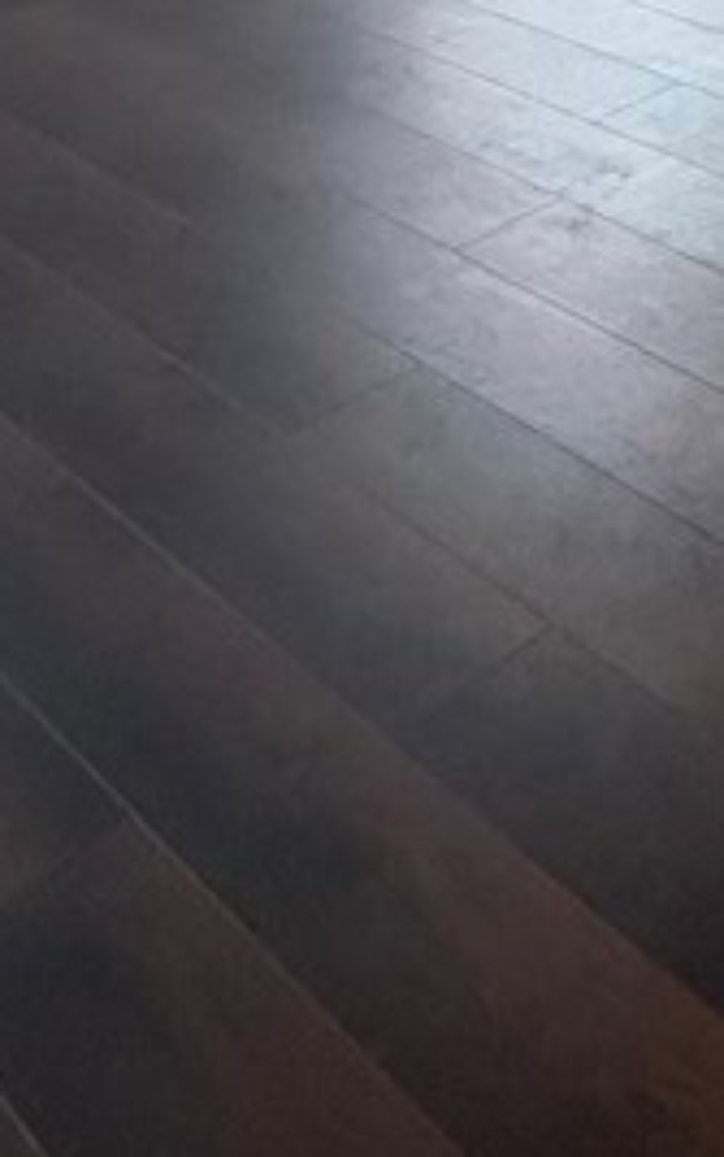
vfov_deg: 29.7
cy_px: -286
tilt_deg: -12.5
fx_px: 1799
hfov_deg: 19.7
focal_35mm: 57
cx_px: 1088
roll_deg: +1.5
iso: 250
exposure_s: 1/60
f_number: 2.2
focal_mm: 2.22
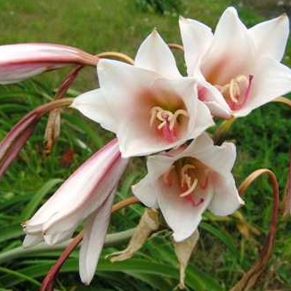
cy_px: 145
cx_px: 126
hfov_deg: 36.7
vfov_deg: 36.8
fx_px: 438
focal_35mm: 46
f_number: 3.5
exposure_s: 1/1000
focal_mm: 5.8
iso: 50
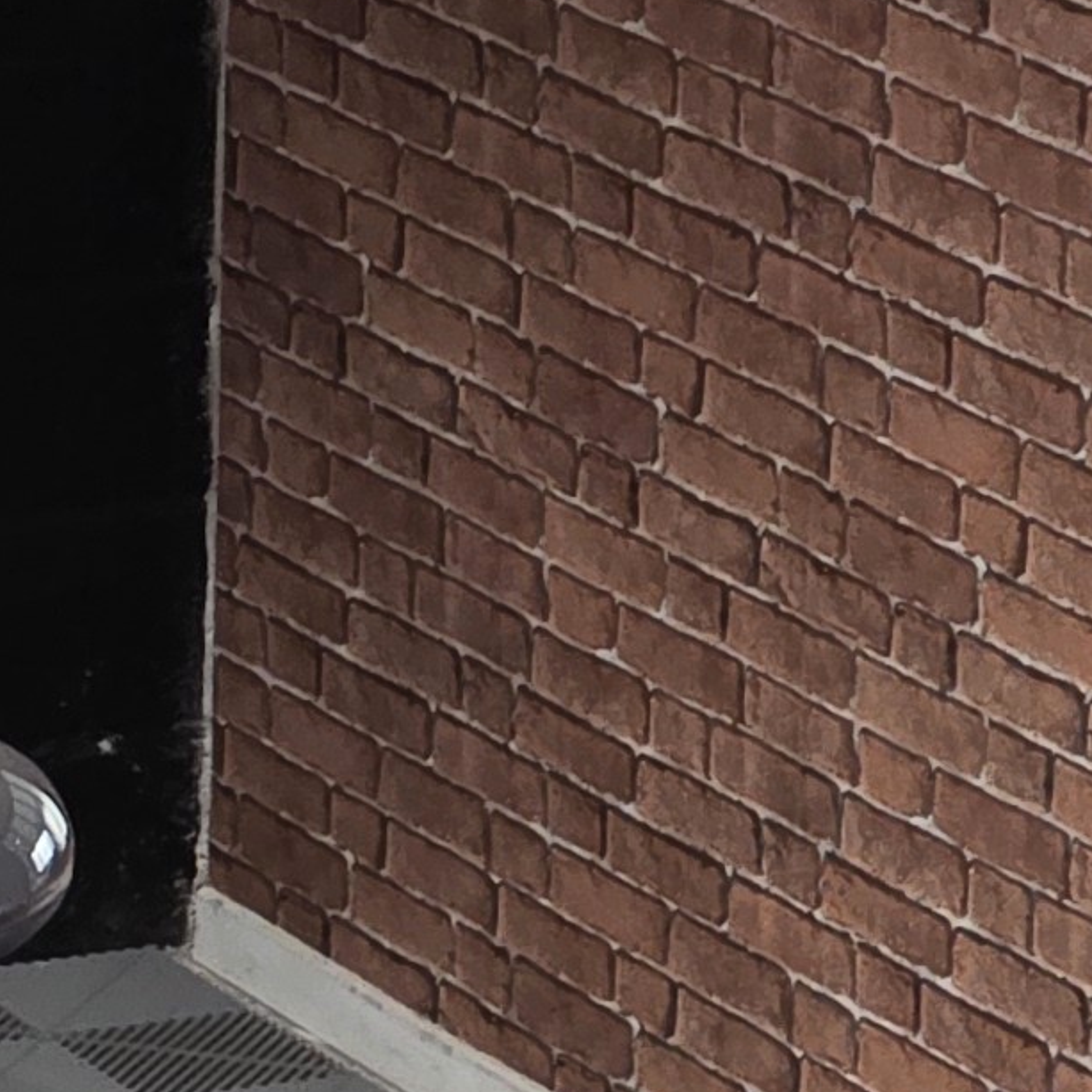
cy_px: 1794
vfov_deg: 4.4
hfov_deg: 4.3
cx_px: -1459
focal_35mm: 398
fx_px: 14205
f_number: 2.4
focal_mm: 7.9
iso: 160
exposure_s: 1/52
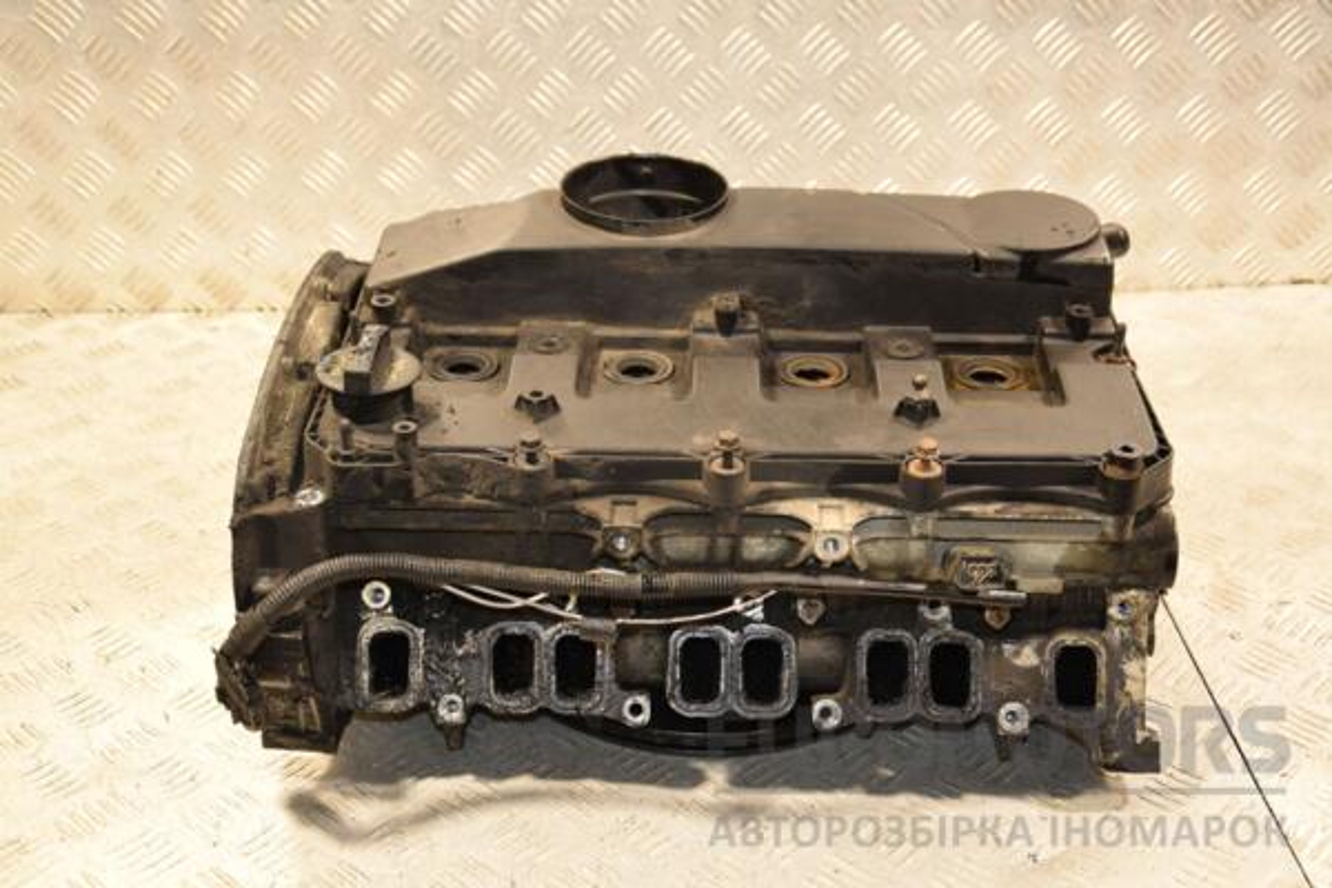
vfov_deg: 26.5
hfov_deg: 38.9
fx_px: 1887
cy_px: 444
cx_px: 666
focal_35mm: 51
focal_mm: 34
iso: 800
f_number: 5
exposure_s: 1/100
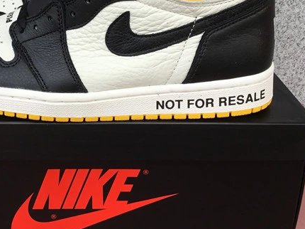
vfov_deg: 25.1
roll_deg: -0.4
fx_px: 502
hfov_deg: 33.3
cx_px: 84
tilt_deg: -20.3
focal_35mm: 57
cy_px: 39
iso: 25
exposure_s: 1/154
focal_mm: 3.3
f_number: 2.4
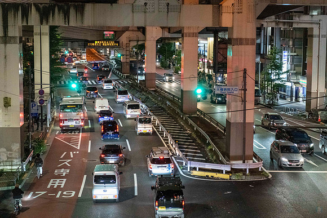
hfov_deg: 28.8
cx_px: 164
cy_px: 109
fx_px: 636
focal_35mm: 70
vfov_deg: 19.5
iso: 9000
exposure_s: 1/160
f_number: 4
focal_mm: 70
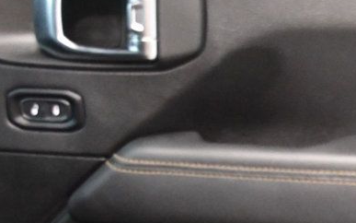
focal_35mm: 97
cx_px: 351
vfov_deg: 13.3
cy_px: 219
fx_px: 941
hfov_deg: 20.8
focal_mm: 24
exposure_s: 1/60
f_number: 3.8
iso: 7200
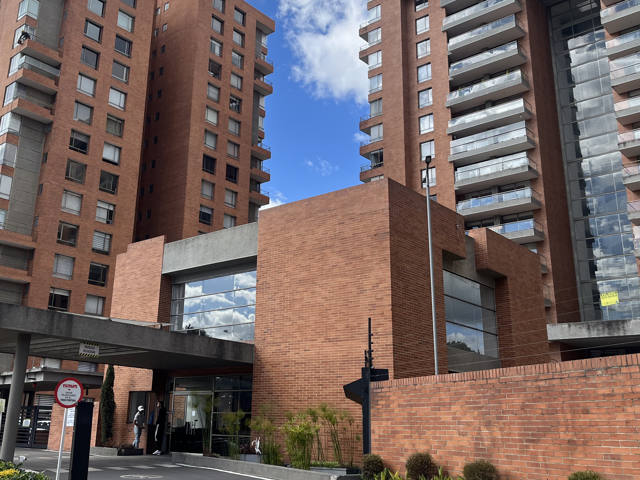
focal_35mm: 37
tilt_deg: +19.2
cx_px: 257
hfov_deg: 49.8
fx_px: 684
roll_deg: -1.7
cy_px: 209
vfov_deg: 38.6
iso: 50
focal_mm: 5.1
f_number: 1.6
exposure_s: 1/1721
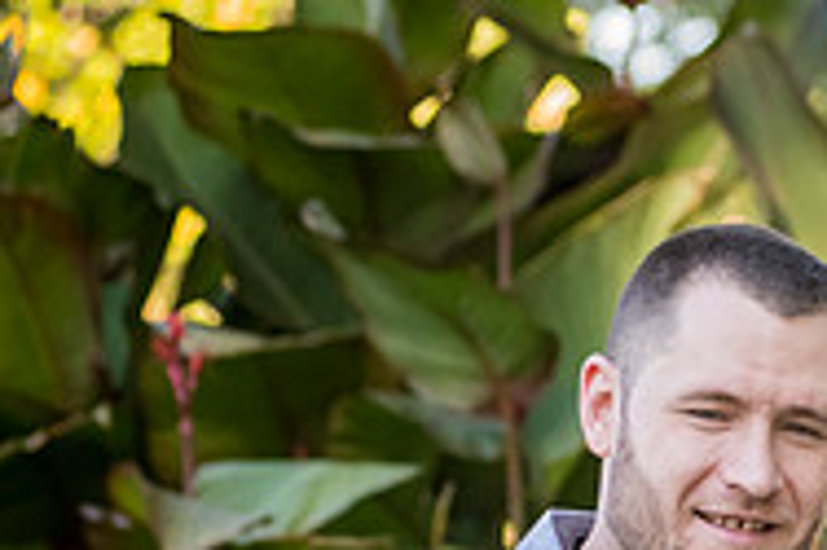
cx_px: 1161
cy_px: 816
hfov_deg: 7.2
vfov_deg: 4.8
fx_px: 6518
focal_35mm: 284
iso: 800
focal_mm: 92
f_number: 4
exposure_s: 1/500
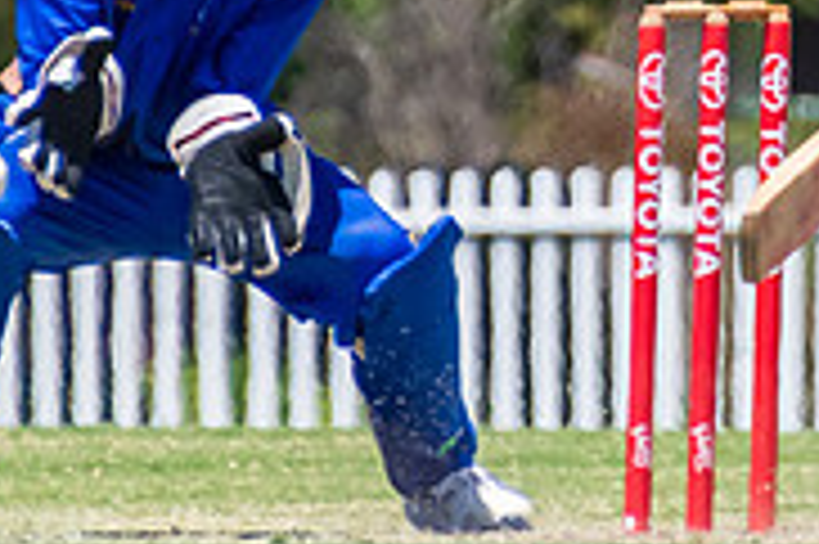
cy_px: -297
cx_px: 927
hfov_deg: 0.7
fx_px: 68437
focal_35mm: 3011
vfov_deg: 0.5
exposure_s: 1/2000
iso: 400
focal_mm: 400
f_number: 6.3
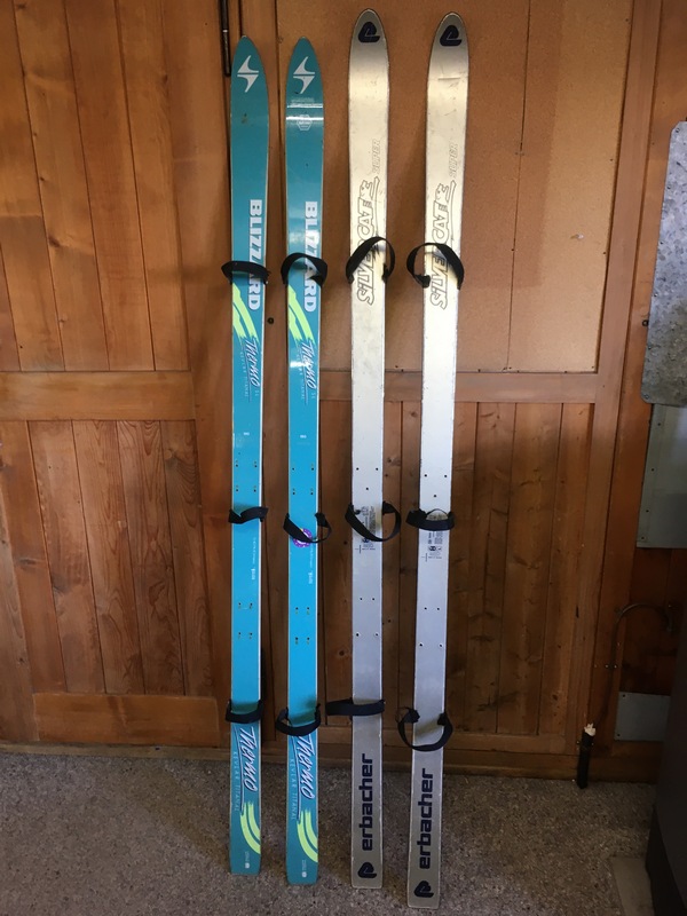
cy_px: 458
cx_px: 344
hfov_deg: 48.2
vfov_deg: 61.7
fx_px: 767
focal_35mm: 29
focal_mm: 4.15
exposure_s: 1/33
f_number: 2.2
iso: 80
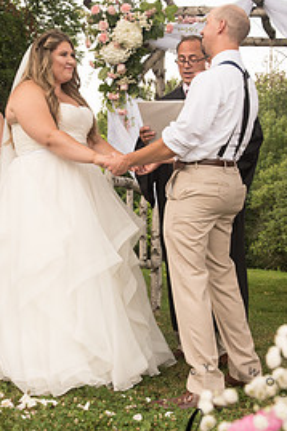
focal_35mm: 77
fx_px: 922
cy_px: 191
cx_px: 123
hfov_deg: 17.7
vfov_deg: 26.3
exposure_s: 1/200
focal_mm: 46
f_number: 10
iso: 400
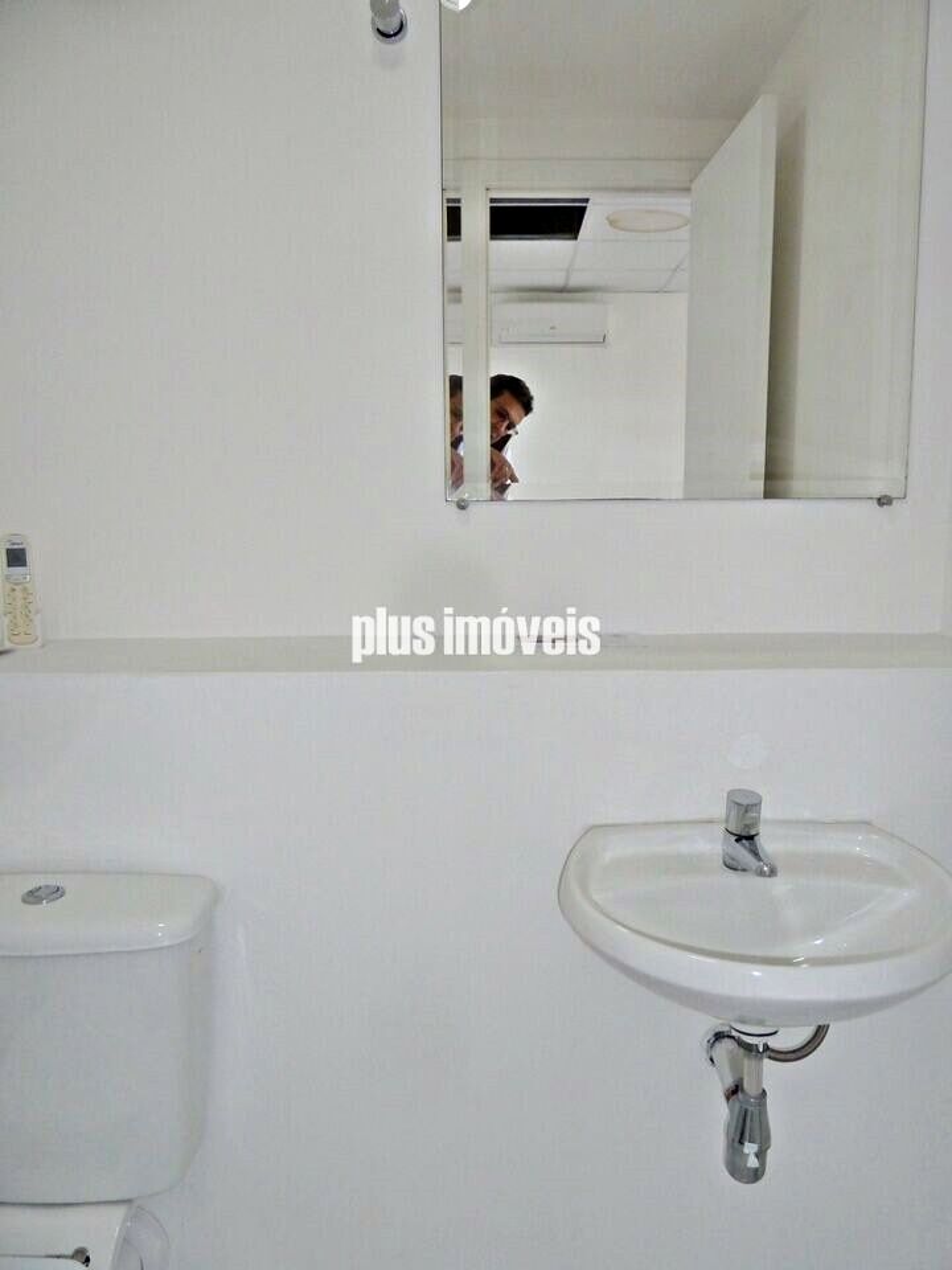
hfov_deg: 54.9
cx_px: 476
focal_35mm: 25
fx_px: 917
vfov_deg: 69.4
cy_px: 635
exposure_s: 1/30
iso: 125
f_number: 3.3
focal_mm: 4.1
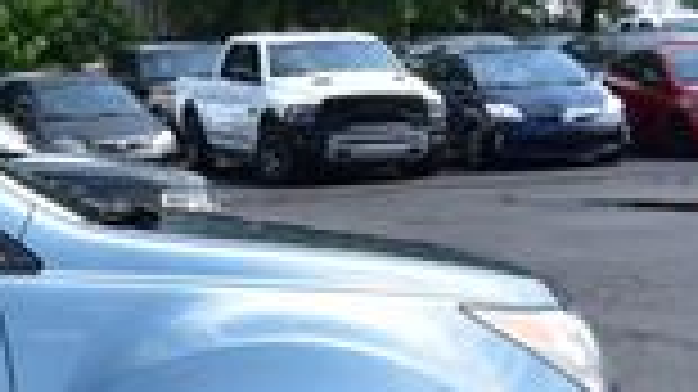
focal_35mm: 130
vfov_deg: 9.3
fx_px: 2405
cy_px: 306
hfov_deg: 14.3
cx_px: -621
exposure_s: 1/400
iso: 400
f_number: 11
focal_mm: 20
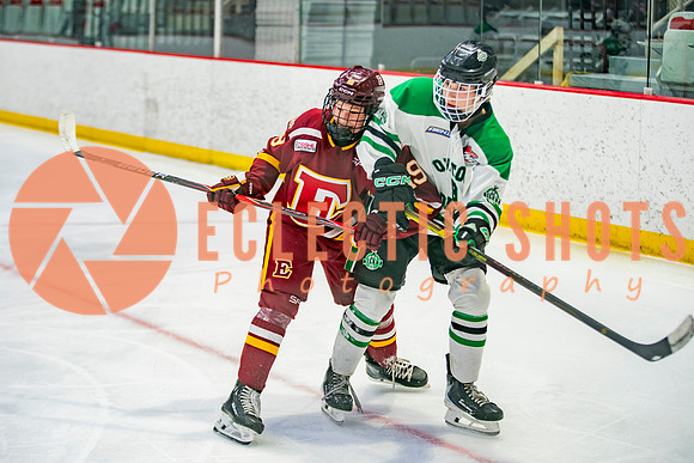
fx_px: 1771
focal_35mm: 92
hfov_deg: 22.2
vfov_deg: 14.9
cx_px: 331
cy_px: 232
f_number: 2.8
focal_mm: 85
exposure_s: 1/640
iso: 1250
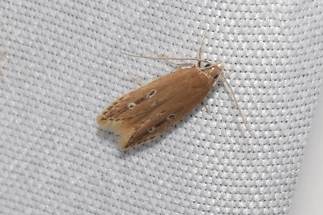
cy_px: 108
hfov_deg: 9.8
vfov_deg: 6.5
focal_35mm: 210
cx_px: 162
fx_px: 1884
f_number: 13
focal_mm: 140
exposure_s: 1/160
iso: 100
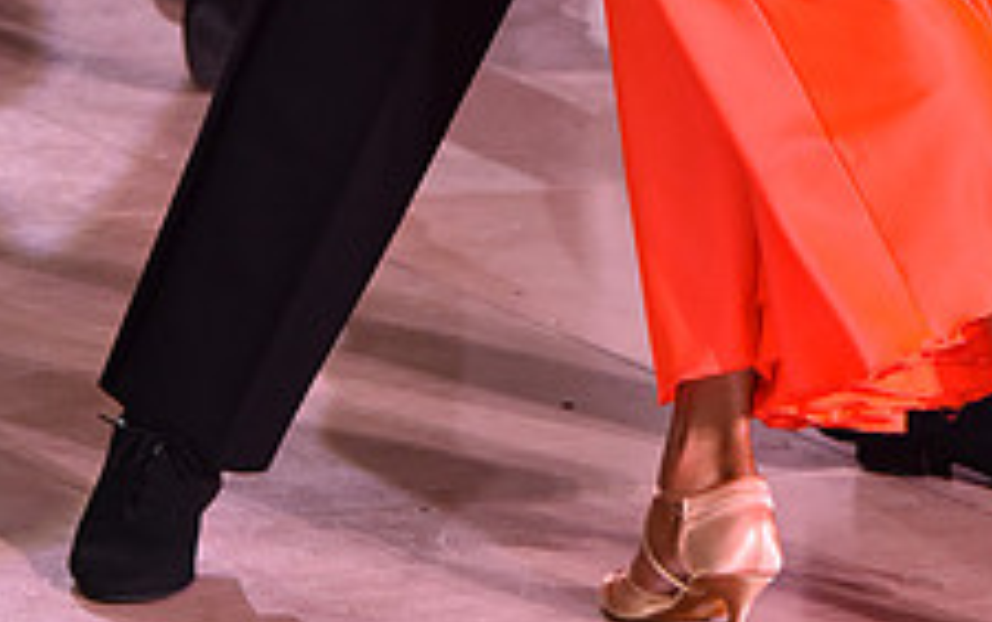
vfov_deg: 3.7
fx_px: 9605
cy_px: -494
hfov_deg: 5.9
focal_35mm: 355
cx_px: 633
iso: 2500
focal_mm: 135
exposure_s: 1/320
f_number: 7.1
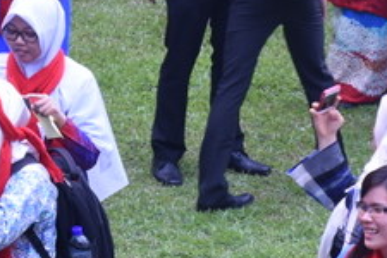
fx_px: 4128
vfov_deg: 3.6
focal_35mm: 384
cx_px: 17
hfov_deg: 5.4
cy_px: -14
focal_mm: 90
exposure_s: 1/100
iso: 400
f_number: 13
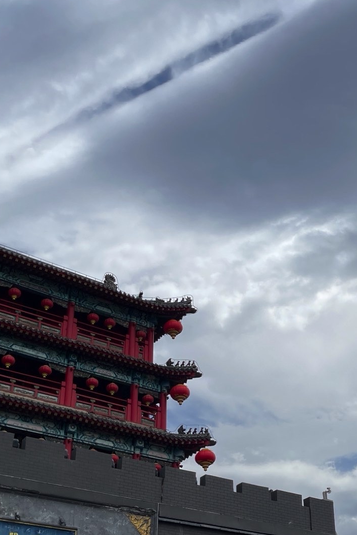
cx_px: 307
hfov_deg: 26.3
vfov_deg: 39.0
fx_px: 744
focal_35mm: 50
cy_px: 371
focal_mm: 5.1
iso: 40
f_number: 1.6
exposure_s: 1/10989
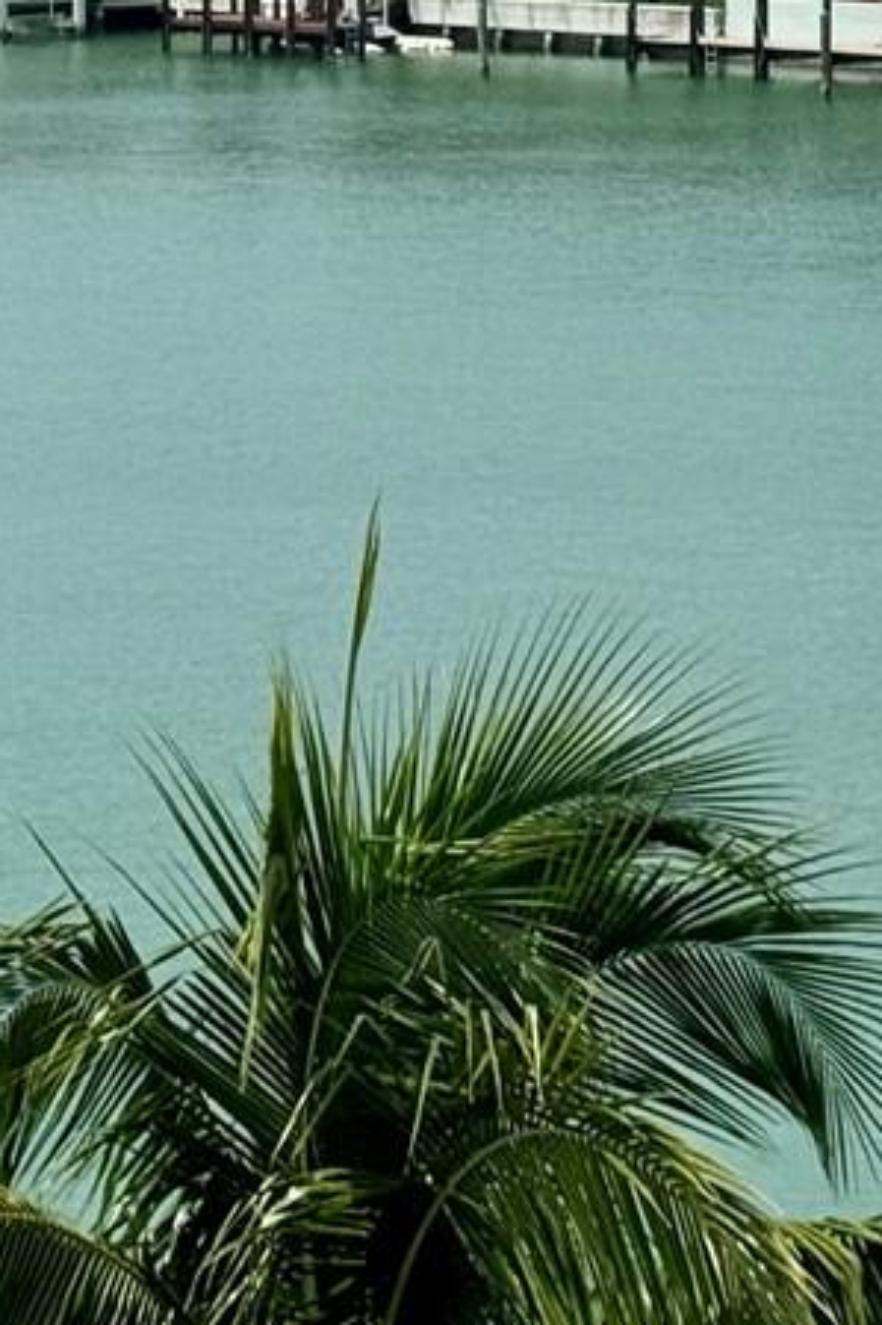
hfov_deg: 7.6
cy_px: -118
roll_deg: +0.5
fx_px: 6546
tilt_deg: -2.4
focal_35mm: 178
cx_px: -437
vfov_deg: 11.4
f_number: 1.78
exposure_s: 1/9009
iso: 64
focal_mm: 6.76
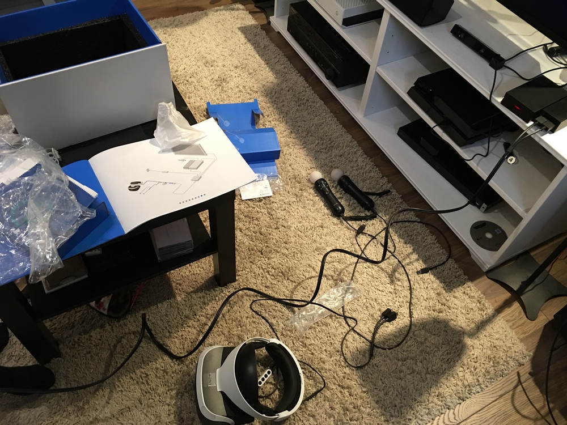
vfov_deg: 48.2
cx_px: 284
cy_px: 212
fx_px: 475
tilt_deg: -52.1
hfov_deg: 61.7
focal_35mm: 29
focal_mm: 4.15
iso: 100
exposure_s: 1/10
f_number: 2.2
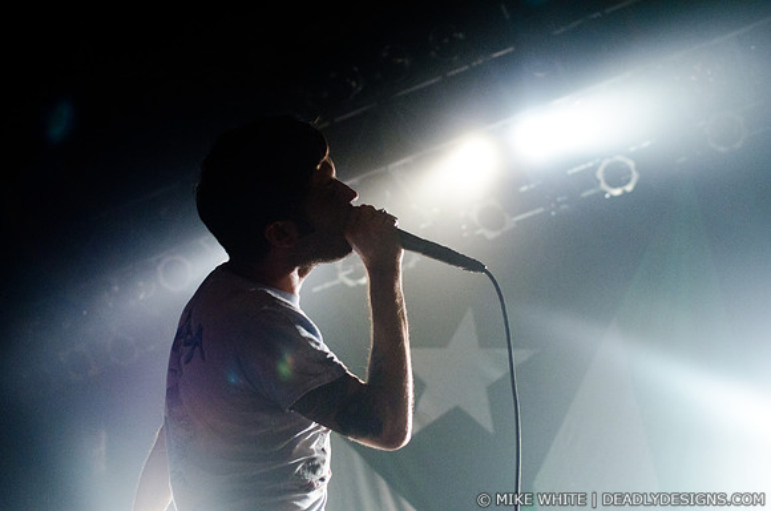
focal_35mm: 52
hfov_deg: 37.9
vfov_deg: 25.6
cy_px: 256
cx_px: 386
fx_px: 1122
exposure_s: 1/500
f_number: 2.8
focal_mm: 35
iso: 3200
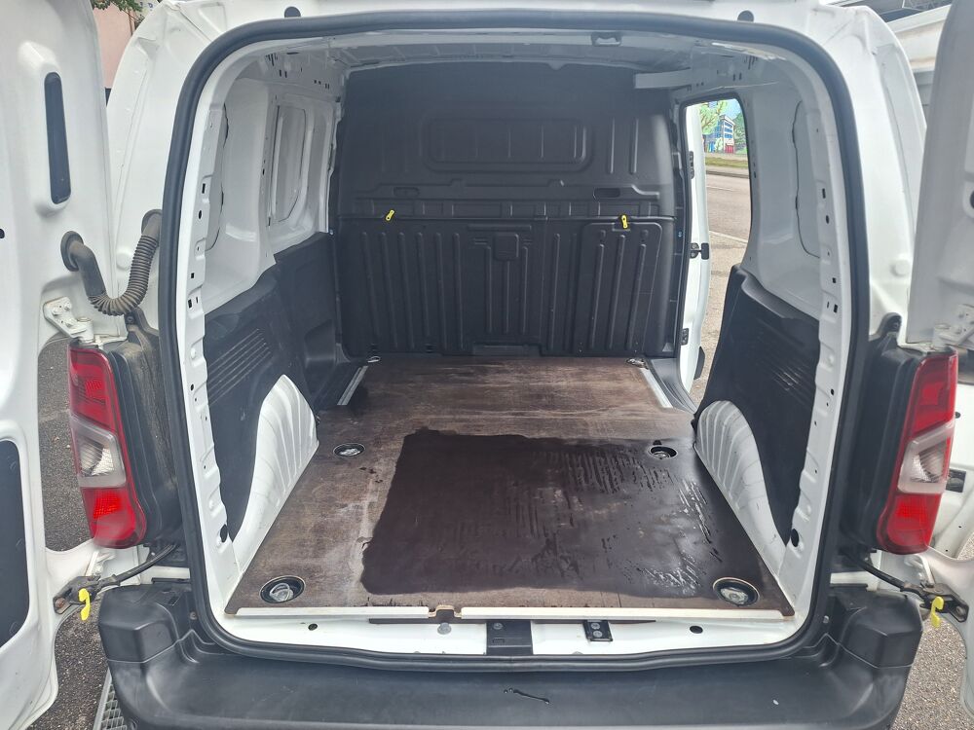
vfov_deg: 58.9
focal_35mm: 23
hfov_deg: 73.9
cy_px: 365
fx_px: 647
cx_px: 487
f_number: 1.8
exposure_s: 1/312
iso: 40
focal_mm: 5.54
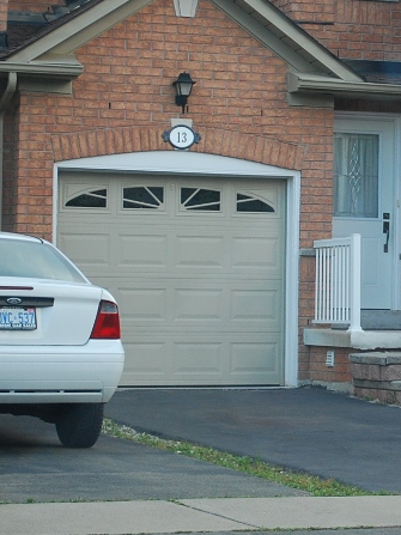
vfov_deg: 14.2
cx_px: 452
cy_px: 159
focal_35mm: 139
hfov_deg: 10.5
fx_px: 2148
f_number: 5.3
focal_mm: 42
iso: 400
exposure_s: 1/30
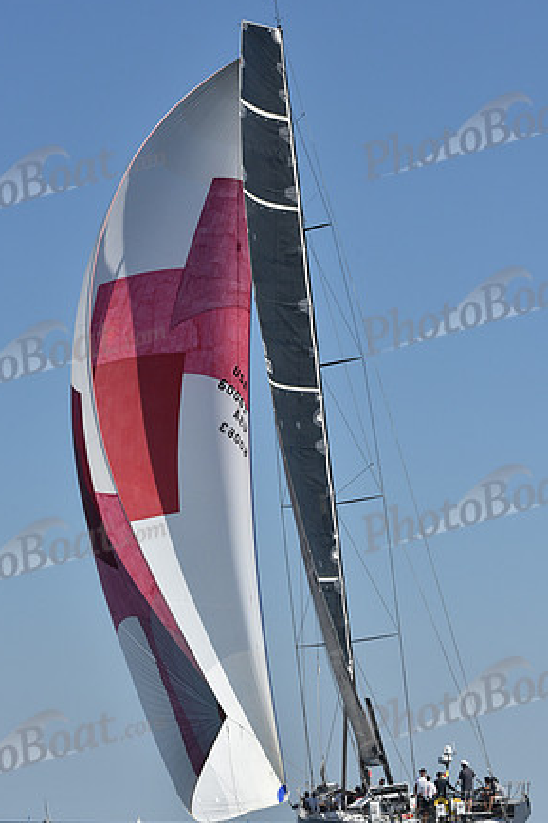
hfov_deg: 12.8
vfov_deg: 19.1
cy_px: 432
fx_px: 2445
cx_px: 265
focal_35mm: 107
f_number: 9
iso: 250
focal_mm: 80
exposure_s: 1/1250
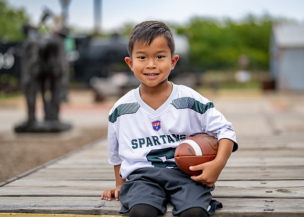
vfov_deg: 23.0
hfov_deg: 31.8
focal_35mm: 62
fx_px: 533
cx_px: 165
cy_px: 105
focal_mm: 50
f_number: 1.2
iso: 200
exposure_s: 1/2000
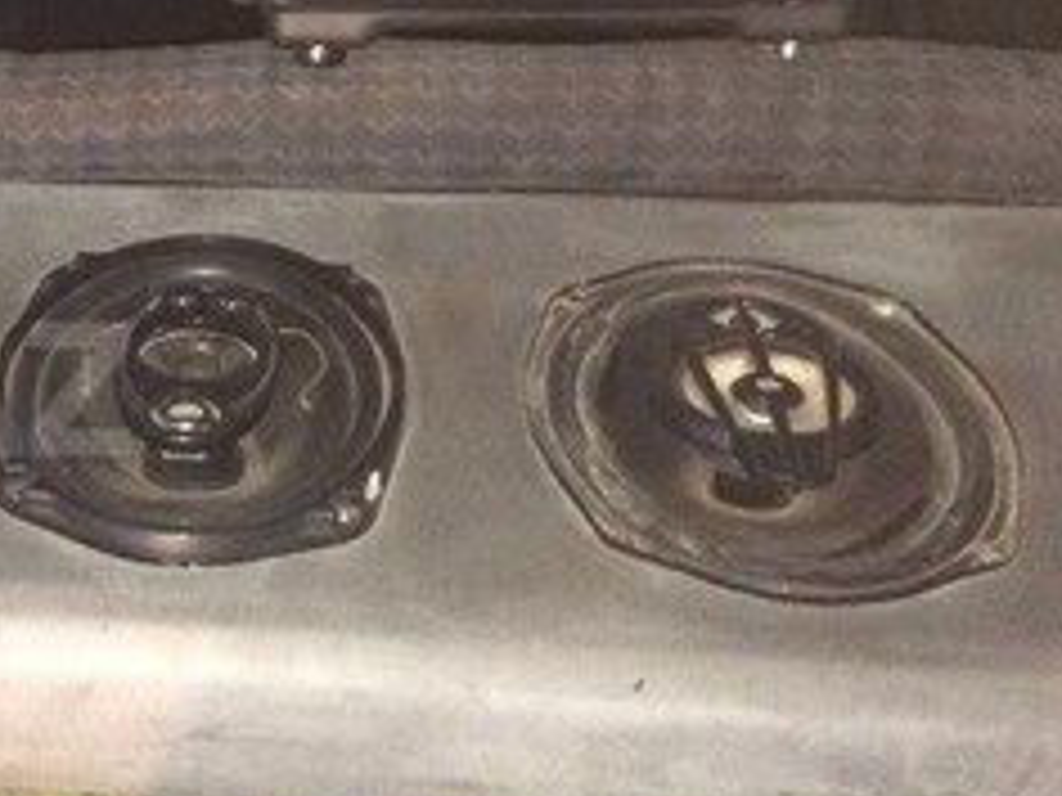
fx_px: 2485
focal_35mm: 81
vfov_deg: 18.2
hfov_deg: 21.7
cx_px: -328
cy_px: 389
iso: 400
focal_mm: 4.15
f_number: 2.2
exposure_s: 1/17
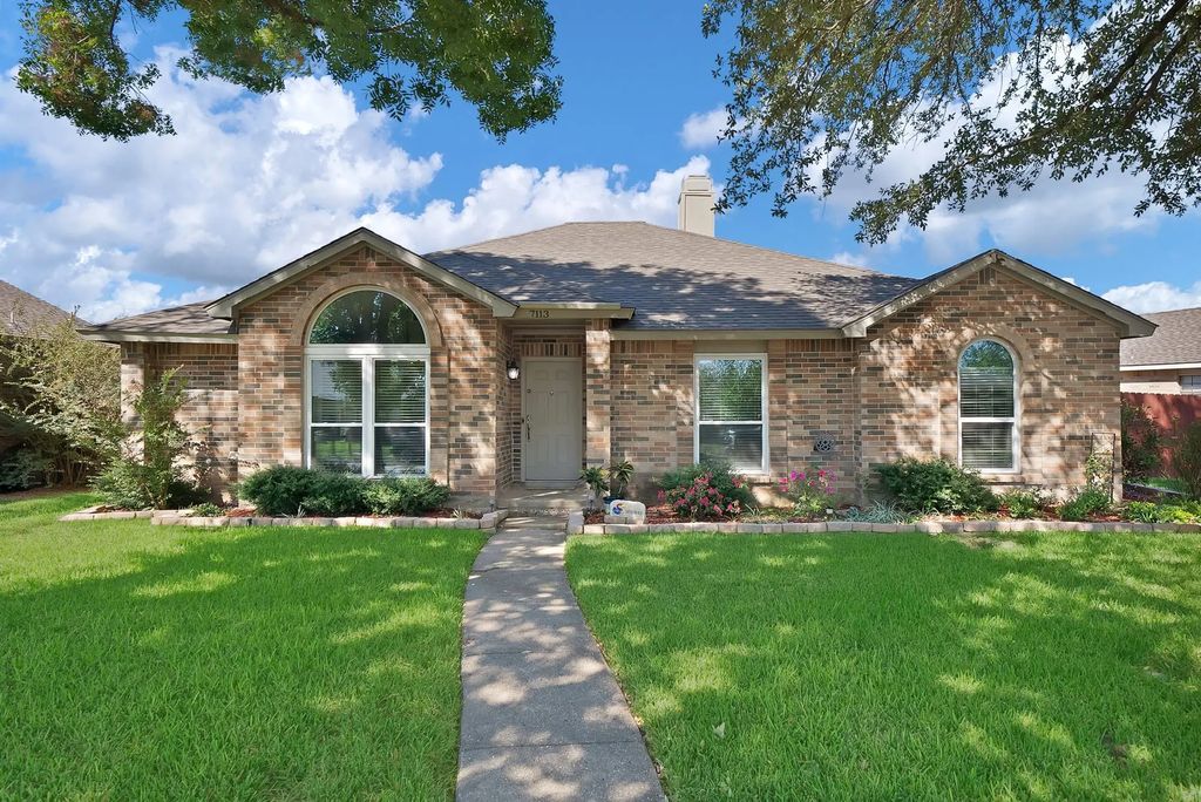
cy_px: 401
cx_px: 600
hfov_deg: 83.9
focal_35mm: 20
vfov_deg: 62.0
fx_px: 668
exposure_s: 1/100
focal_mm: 20
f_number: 9
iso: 640
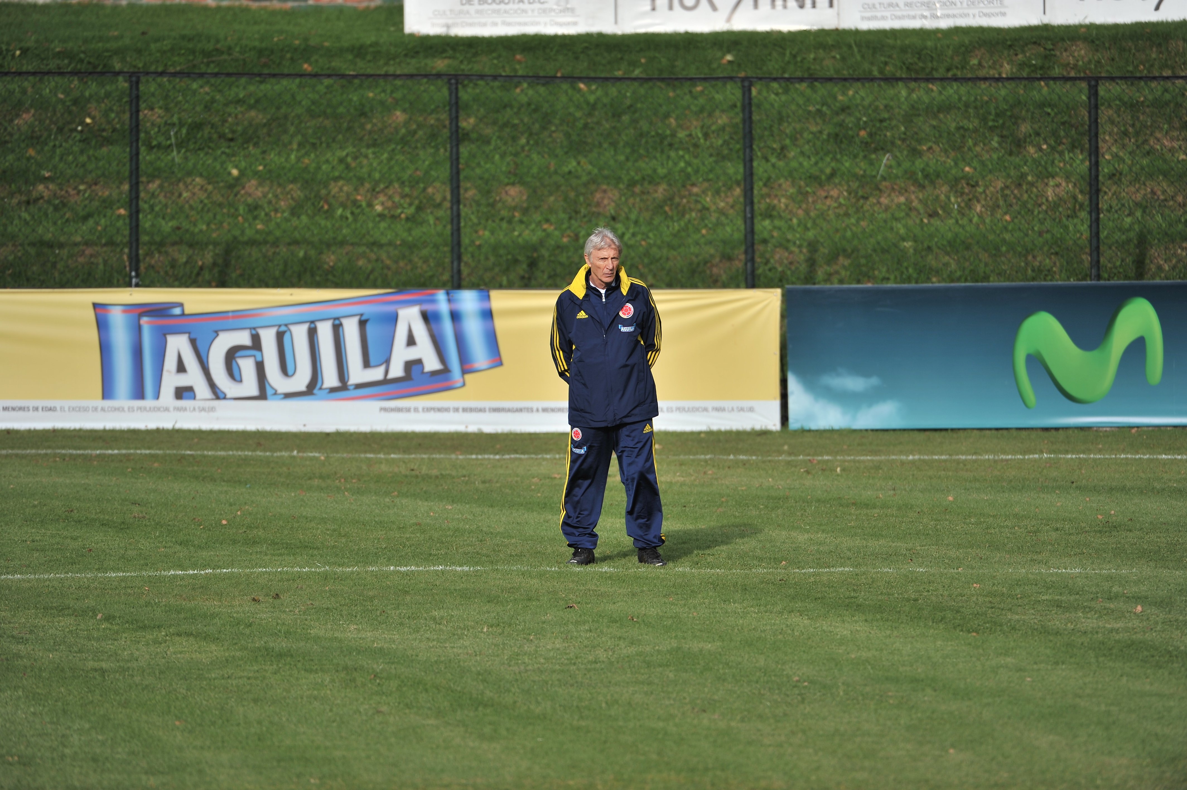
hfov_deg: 5.2
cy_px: 395
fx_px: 13180
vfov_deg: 3.4
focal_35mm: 400
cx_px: 594
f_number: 4.5
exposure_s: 1/1000
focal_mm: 400
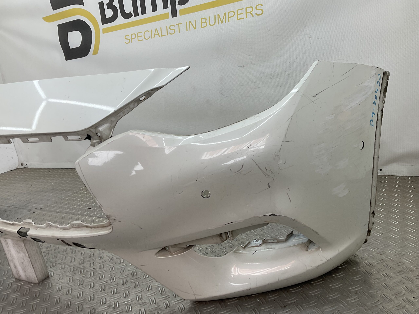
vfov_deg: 48.2
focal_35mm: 29
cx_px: 210
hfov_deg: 61.7
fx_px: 351
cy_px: 157
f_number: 1.8
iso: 16
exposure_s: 1/145
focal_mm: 3
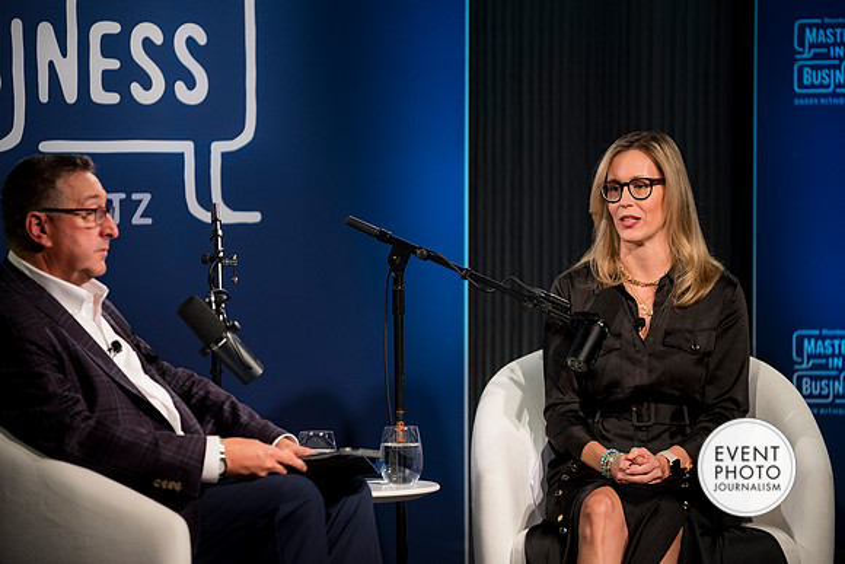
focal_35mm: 208
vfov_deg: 6.6
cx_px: 430
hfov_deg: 9.9
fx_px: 4879
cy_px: 277
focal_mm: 200
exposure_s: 1/125
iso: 1250
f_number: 2.8
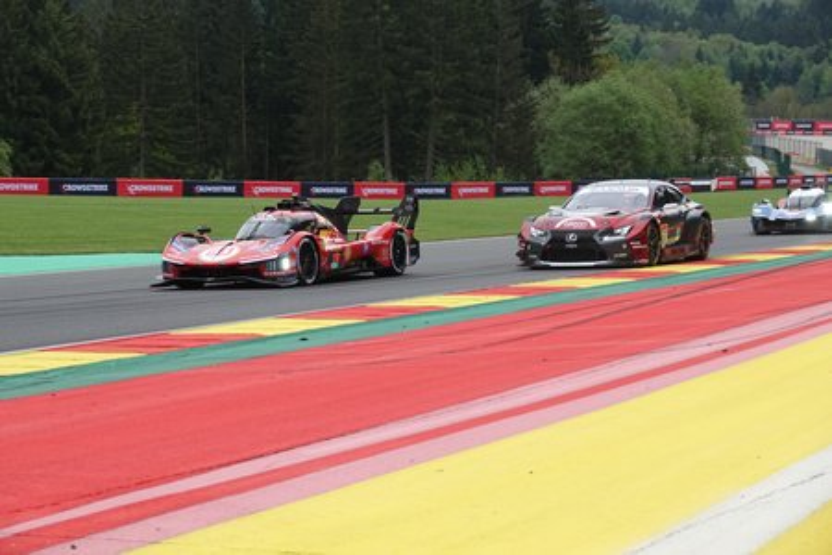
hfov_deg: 18.4
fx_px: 2565
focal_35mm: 111
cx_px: 416
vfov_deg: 12.3
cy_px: 278
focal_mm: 40.73
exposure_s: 1/800
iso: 160
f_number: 4
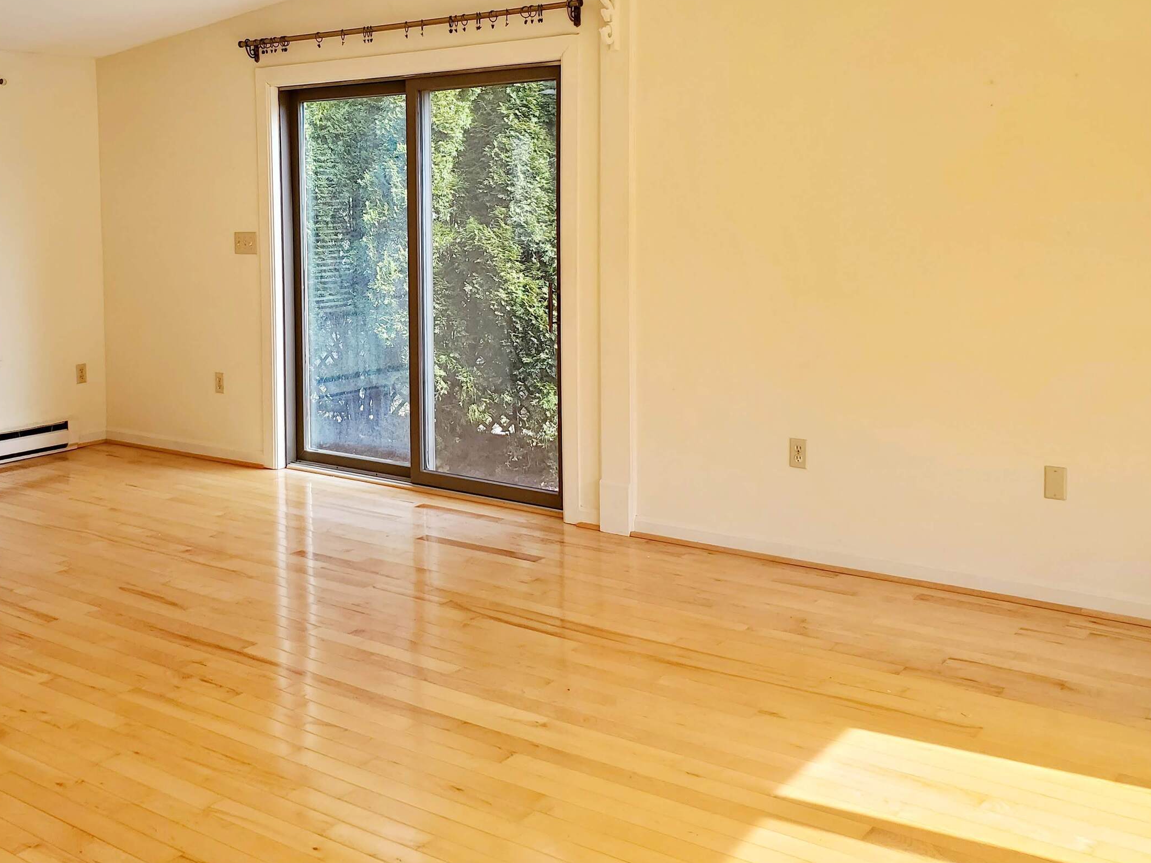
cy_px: 298
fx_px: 1263
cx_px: 396
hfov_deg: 48.3
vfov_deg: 37.4
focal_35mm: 38
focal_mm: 4.3
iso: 50
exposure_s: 1/156
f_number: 2.4
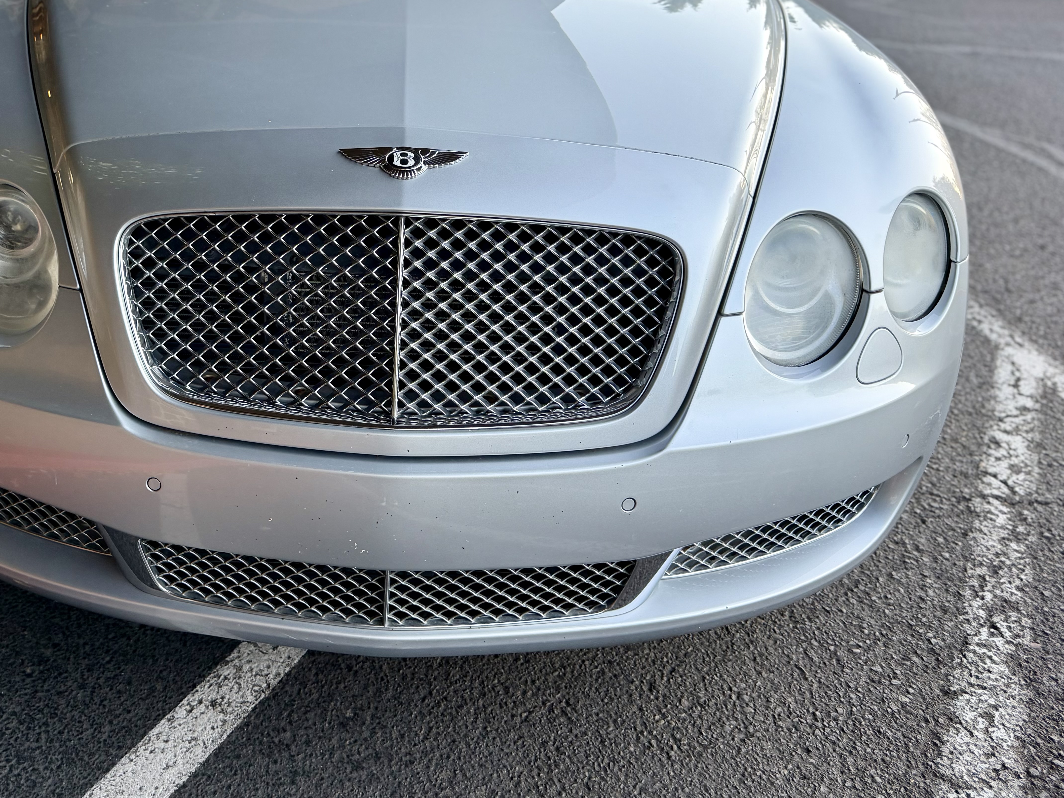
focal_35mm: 32
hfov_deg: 55.8
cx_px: 372
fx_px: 984
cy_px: 325
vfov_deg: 44.0
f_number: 1.78
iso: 100
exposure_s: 1/189
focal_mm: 6.76
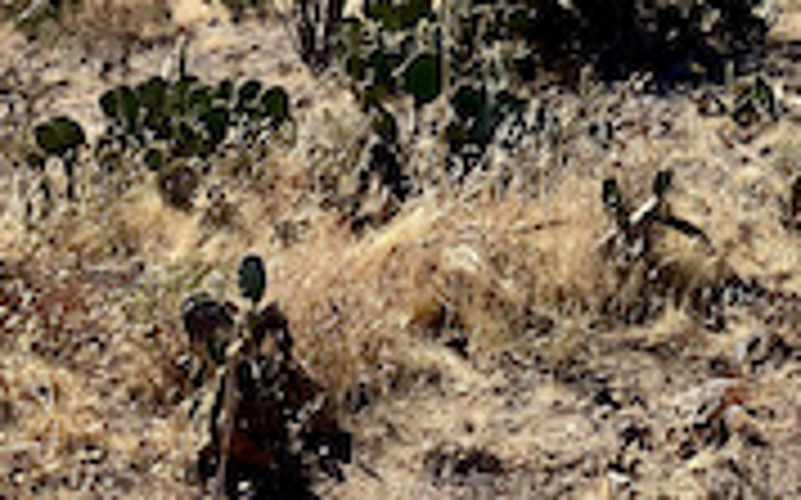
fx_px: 2182
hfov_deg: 20.7
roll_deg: +1.8
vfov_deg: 12.7
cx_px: 558
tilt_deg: -7.0
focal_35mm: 100
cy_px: -140
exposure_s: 1/3690
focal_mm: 4
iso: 20
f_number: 1.8
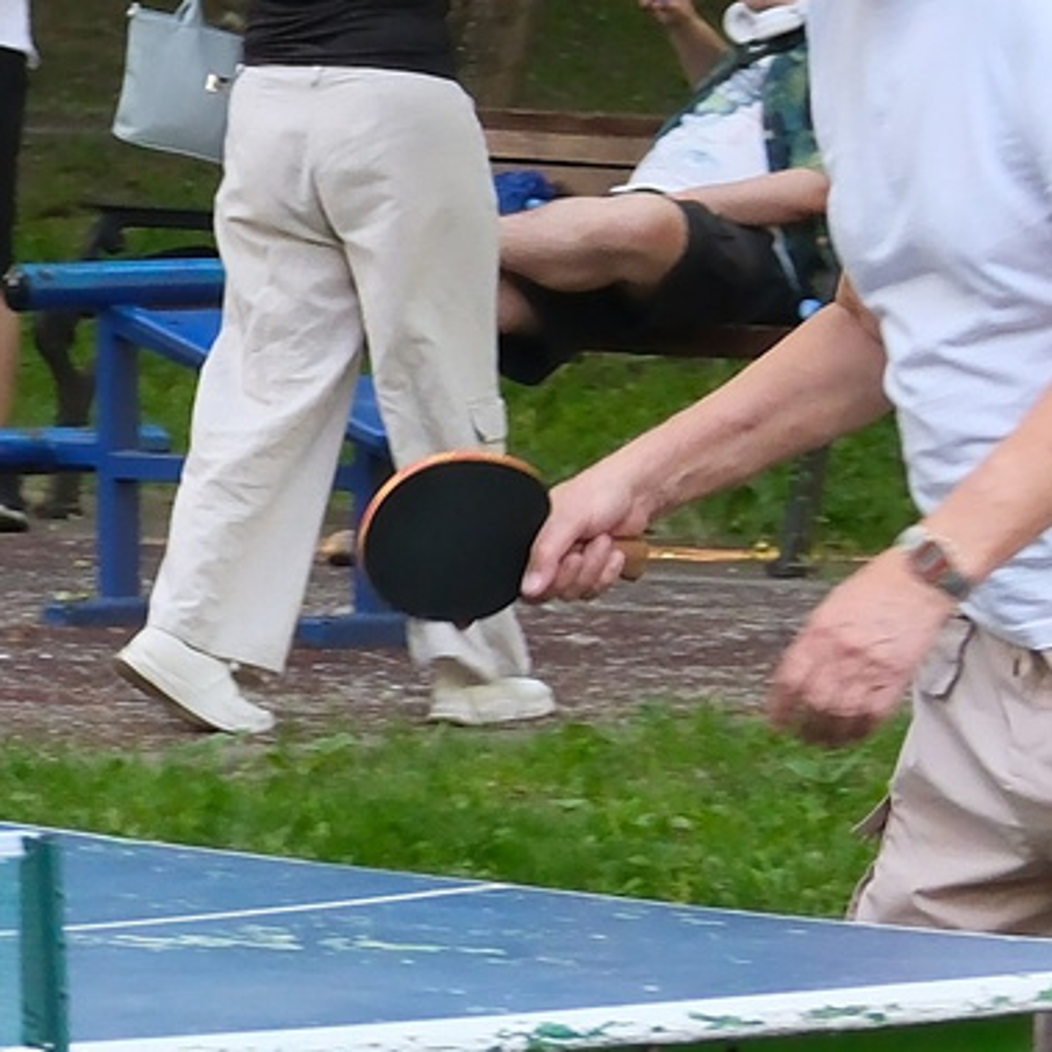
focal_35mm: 431
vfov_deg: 4.1
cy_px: 545
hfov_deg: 4.0
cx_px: -999
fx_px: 14819
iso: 1600
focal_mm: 50
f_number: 5.6
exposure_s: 1/125
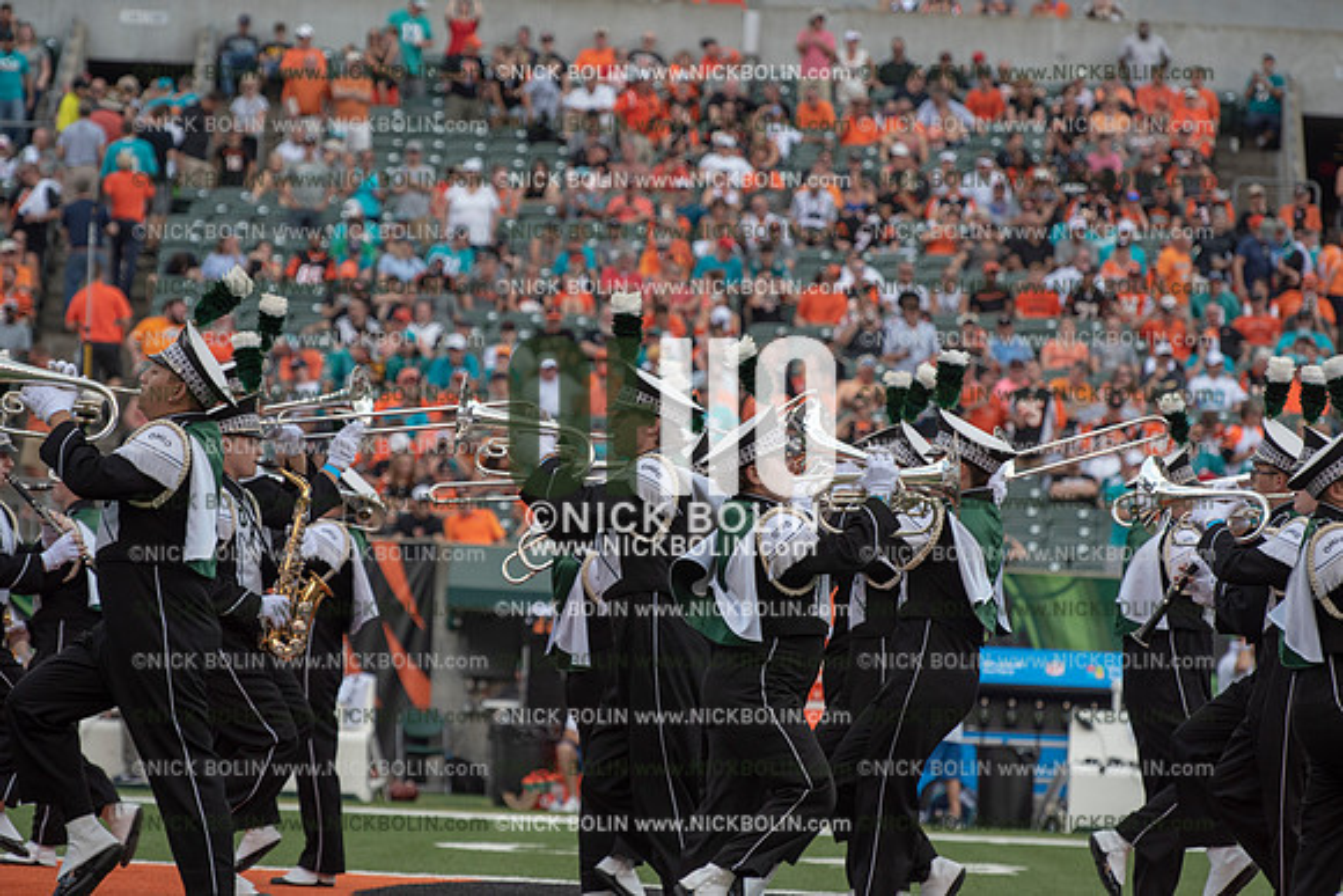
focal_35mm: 200
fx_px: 7463
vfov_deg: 6.9
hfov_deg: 10.3
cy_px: 448
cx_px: 672
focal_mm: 200
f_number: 5.6
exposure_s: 1/1250
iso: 400
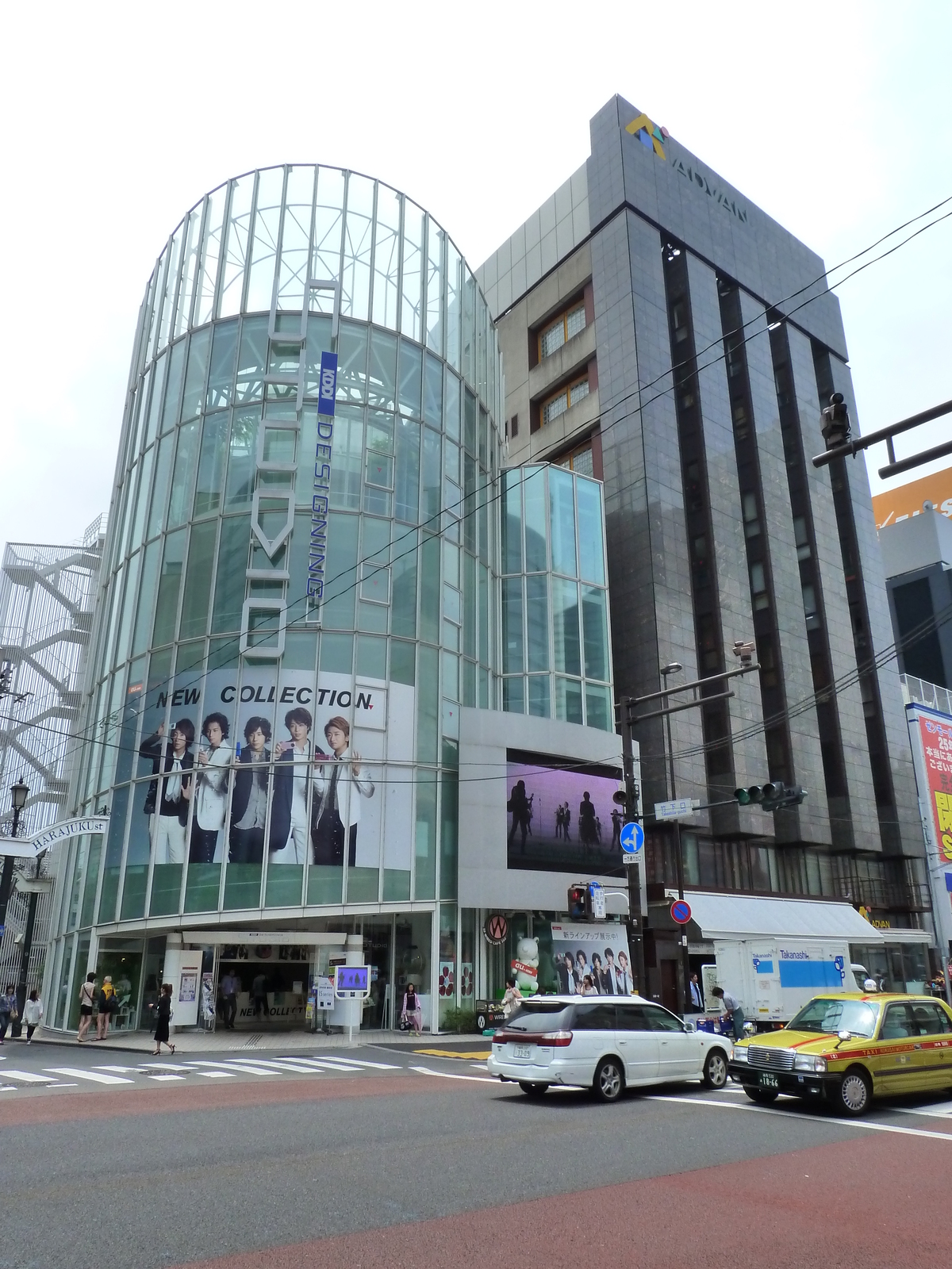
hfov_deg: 54.9
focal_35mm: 25
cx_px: 476
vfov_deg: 69.4
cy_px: 634
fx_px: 917
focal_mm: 4.1
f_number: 5.6
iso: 200
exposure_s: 1/400
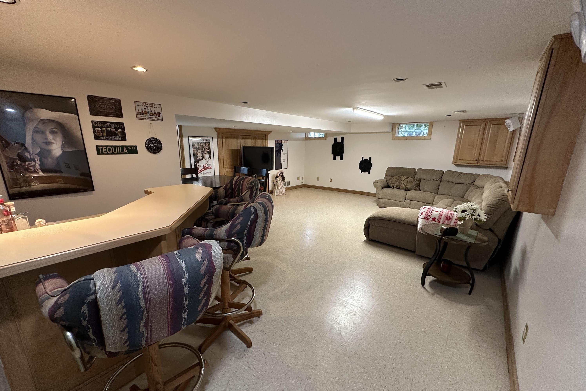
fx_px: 244
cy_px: 207
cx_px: 286
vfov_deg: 77.2
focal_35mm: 15
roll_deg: -0.6
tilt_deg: -14.3
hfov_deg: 100.4
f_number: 2.2
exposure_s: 1/60
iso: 250
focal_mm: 2.22
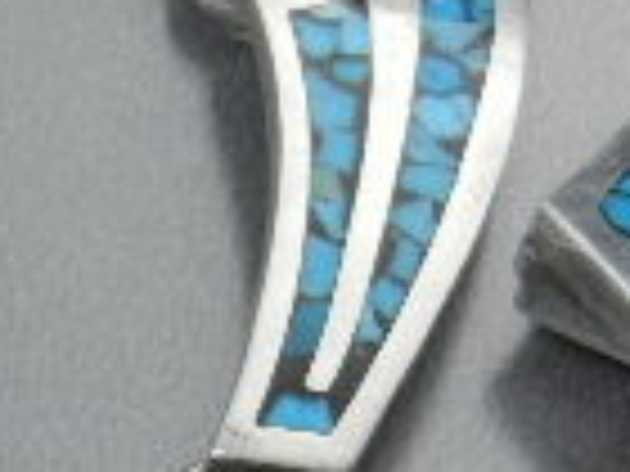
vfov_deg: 7.2
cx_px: -207
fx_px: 3731
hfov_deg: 9.5
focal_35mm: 205
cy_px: 512
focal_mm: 8.1
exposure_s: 1/30
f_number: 7.6
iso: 800
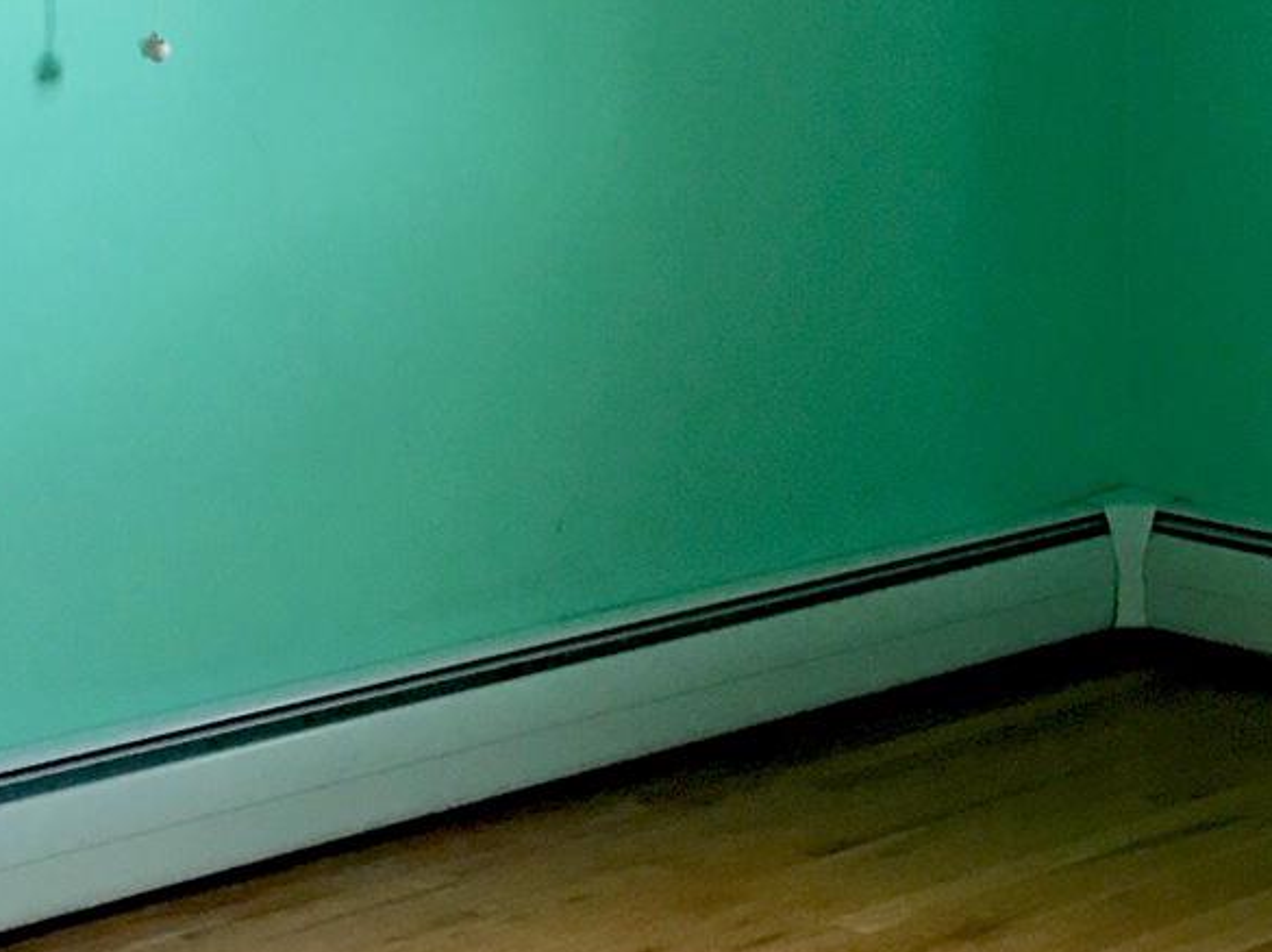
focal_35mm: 100
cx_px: 1209
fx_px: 3672
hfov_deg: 19.2
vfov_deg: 14.5
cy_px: 4
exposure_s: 1/10
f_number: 2.2
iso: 80
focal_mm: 4.15
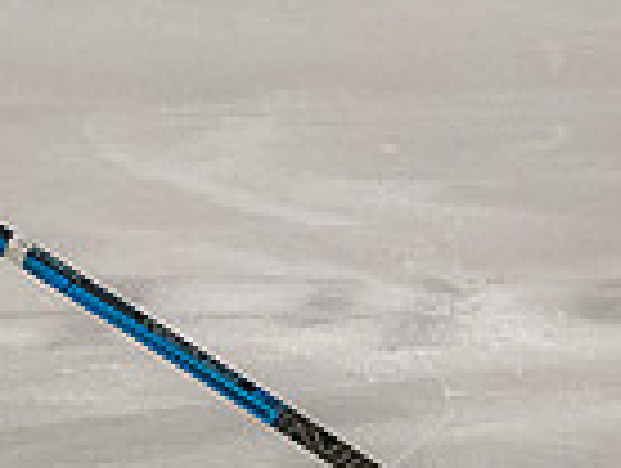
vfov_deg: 2.0
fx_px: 13622
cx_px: 1027
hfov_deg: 2.6
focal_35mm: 758
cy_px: -164
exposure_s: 1/800
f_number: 3.5
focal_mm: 82
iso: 2000
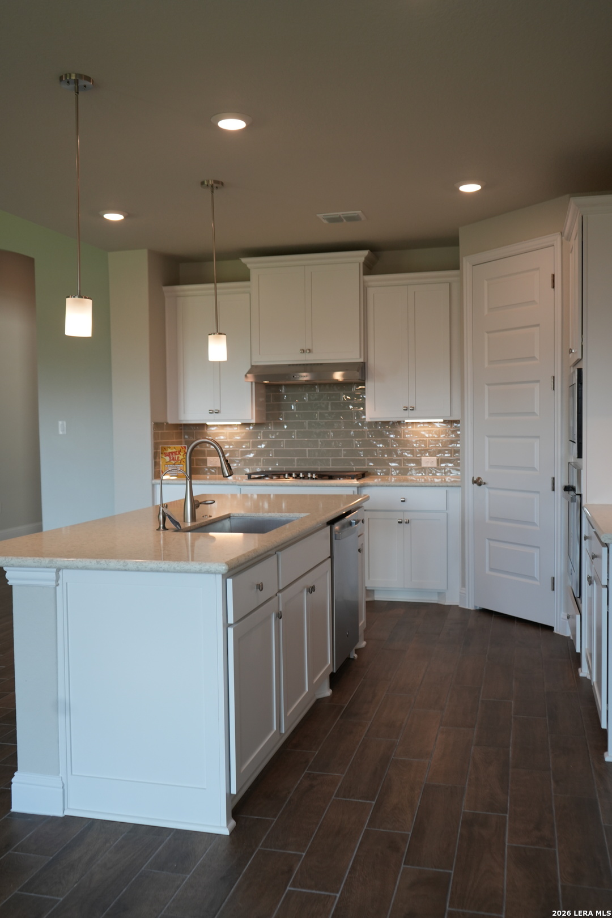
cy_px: 459
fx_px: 816
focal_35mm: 32
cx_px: 306
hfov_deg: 41.1
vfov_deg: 58.7
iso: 500
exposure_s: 1/160
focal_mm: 32
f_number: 4
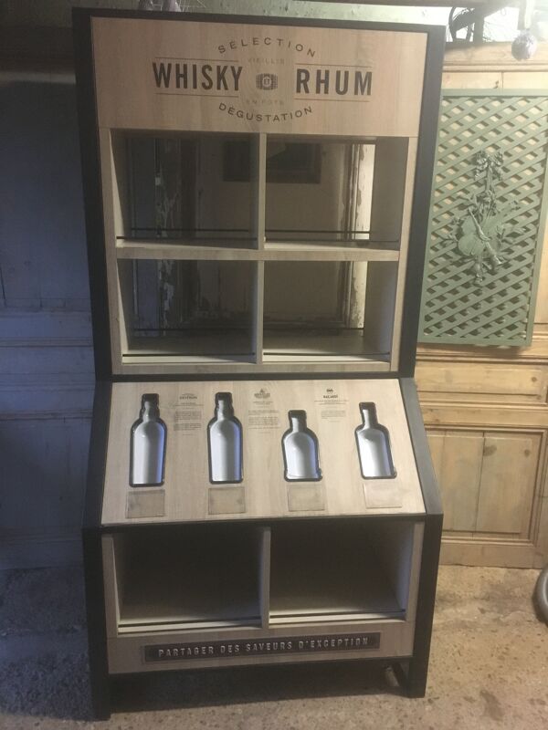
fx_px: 612
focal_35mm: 29
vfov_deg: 61.7
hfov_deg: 48.2
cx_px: 274
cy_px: 365
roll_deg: -0.9
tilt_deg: -16.9
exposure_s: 1/17
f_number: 2.2
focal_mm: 4.15
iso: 320
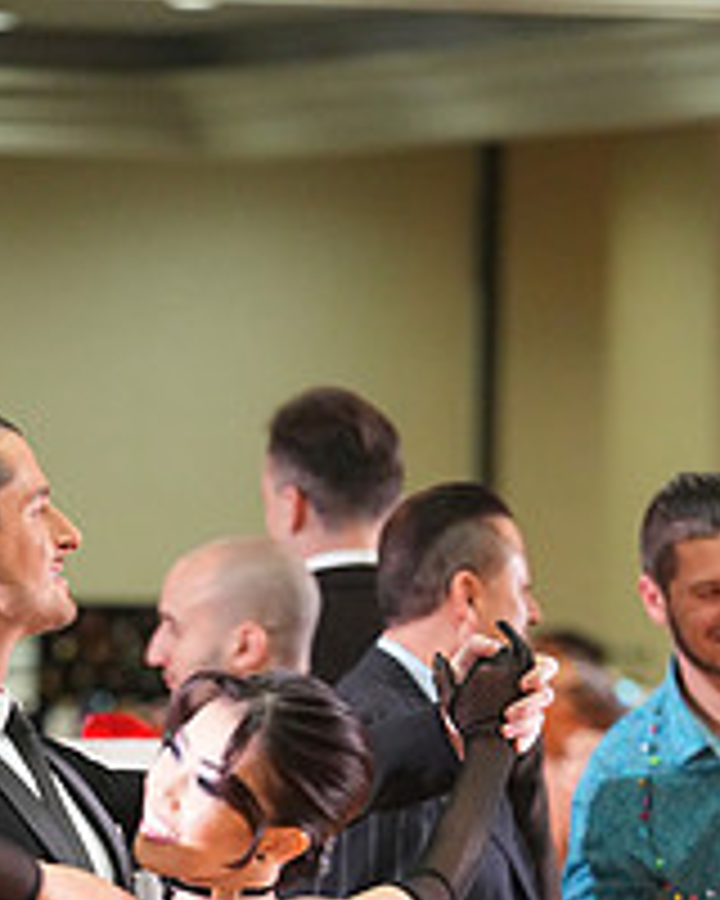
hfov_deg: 2.8
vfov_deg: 3.5
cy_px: 1202
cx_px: 20
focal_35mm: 545
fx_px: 14517
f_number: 4
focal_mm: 200
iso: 3200
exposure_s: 1/200
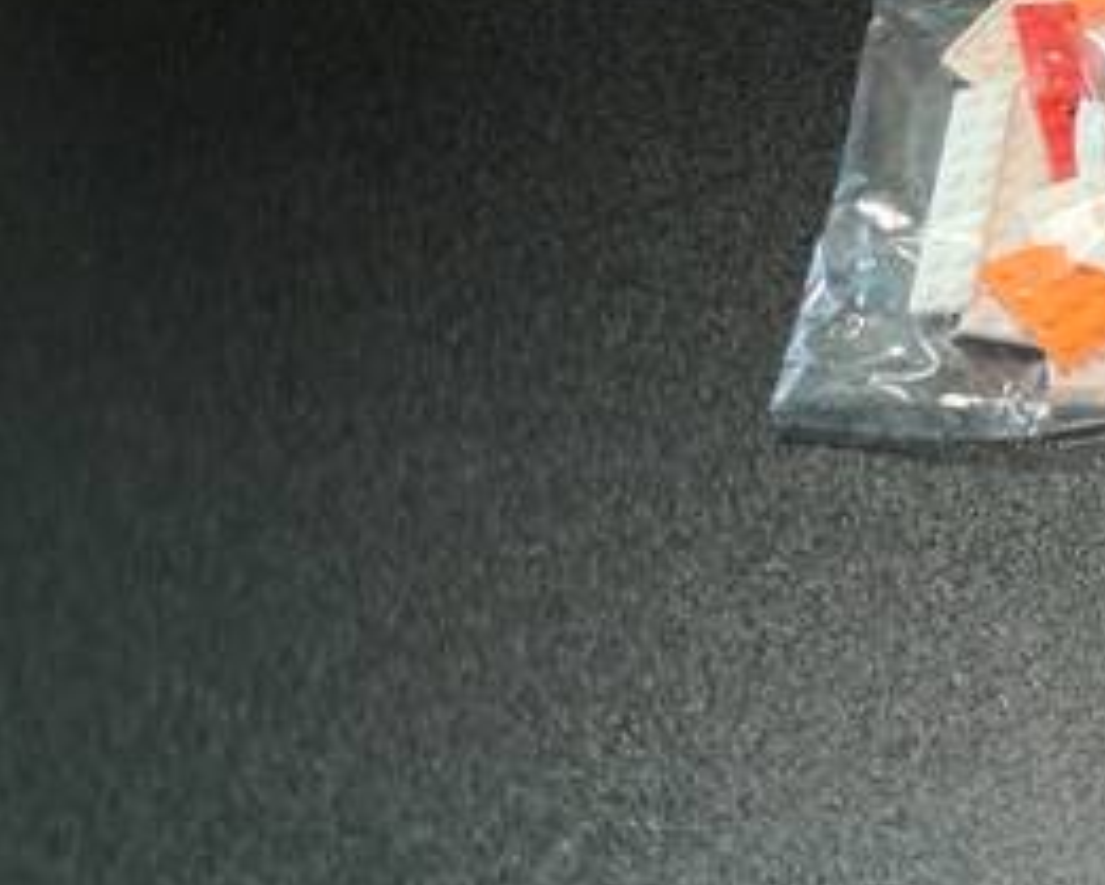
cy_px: 15
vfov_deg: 16.6
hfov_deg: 19.1
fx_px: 2977
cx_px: 1520
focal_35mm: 91
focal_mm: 4.75
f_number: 1.65
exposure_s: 1/50
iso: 1000
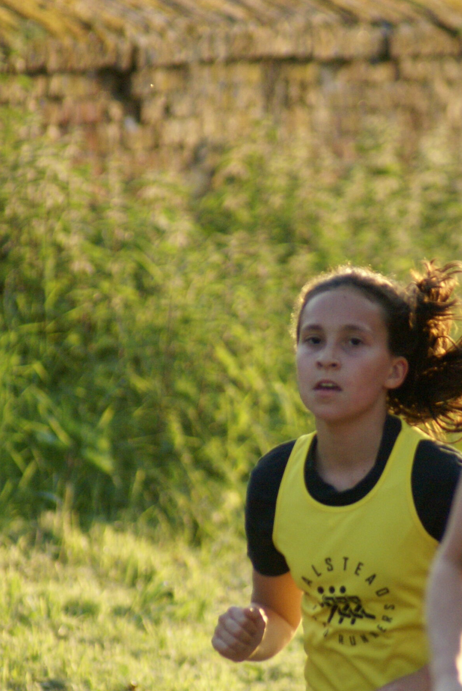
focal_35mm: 652
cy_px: 469
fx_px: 12528
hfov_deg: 2.1
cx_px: 301
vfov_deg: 3.2
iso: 800
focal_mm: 300
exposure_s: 1/500
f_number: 5.6
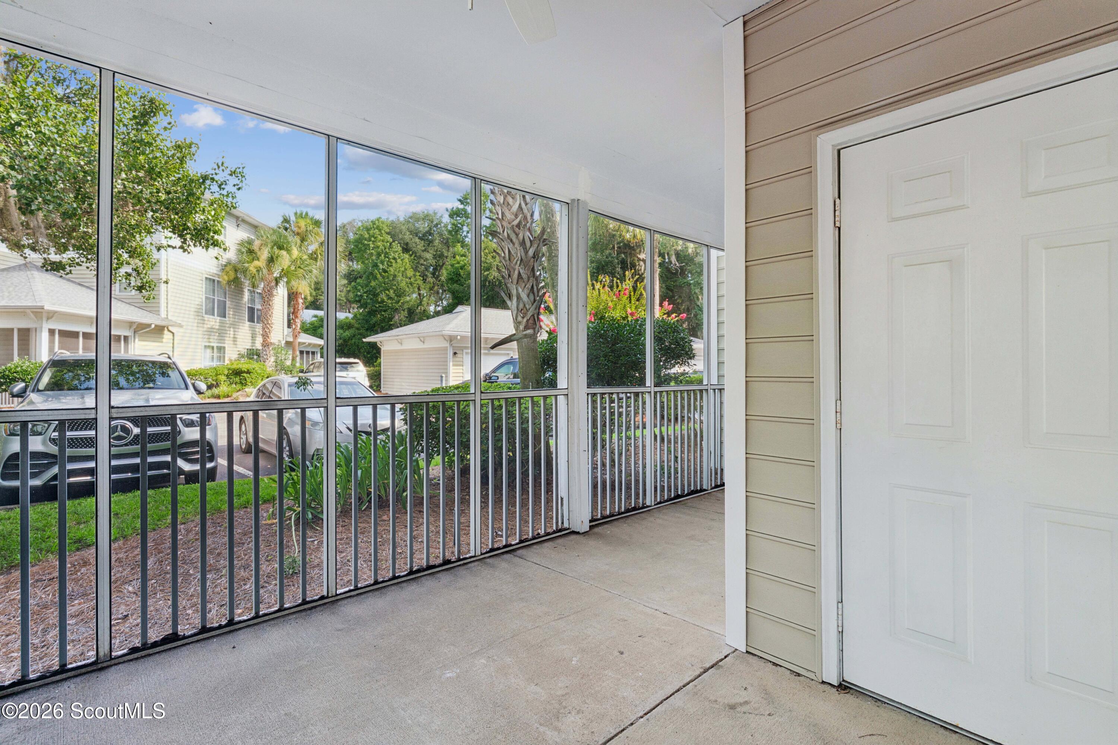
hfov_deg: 93.3
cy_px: 372
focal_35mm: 17
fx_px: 528
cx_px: 559
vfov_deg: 70.5
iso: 250
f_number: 8
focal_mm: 17
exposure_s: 1/25
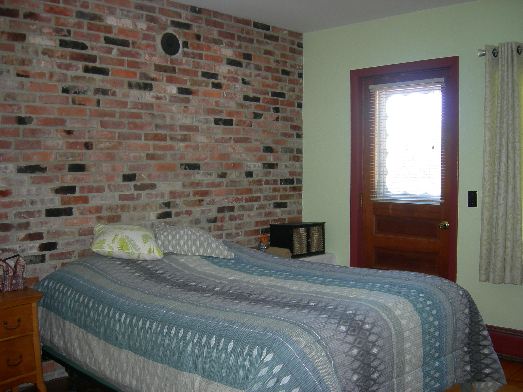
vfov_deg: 39.7
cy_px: 196
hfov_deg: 51.4
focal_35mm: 36
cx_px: 262
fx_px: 544
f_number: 2.7
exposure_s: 1/30
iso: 64
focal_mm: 7.5
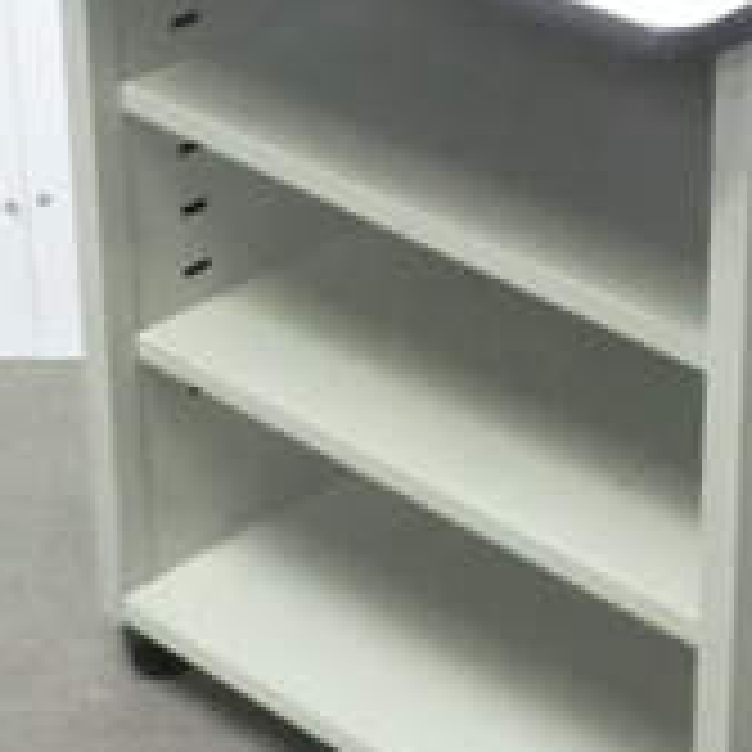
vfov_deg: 13.3
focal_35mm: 129
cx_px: 608
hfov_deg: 13.5
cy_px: -9
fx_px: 3171
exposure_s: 1/25
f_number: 3.9
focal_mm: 6.9
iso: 800
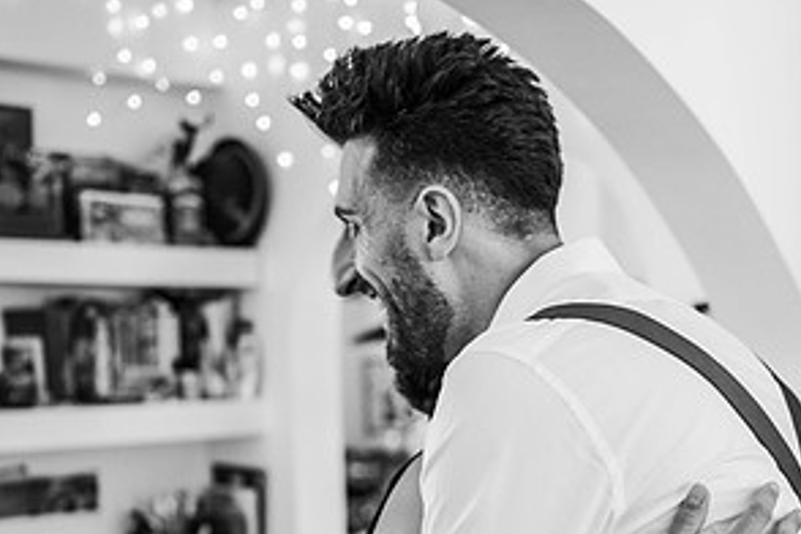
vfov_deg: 19.5
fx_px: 1535
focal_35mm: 69
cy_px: 452
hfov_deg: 29.2
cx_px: 460
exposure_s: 1/200
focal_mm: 35
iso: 360
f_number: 2
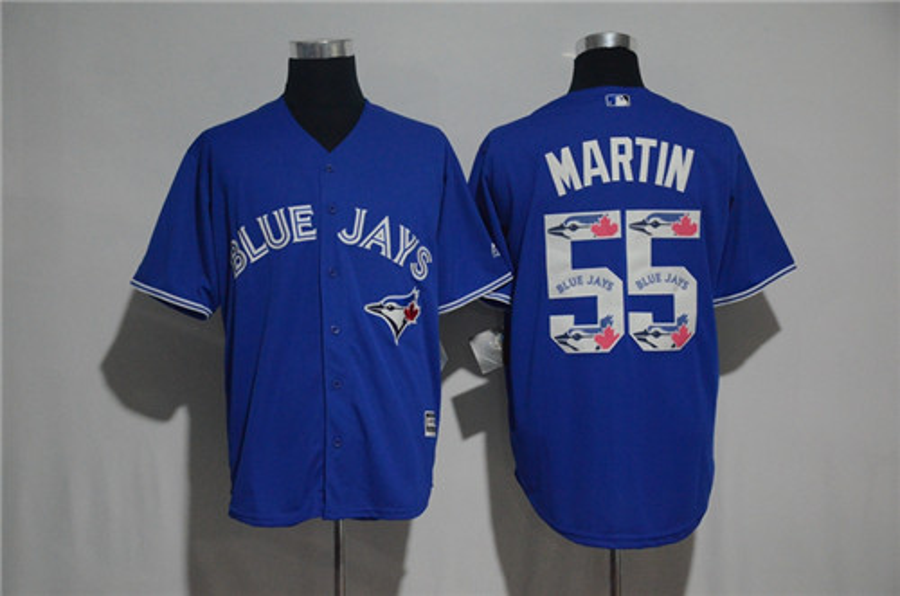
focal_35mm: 72
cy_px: 298
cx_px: 450
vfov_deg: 18.8
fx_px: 1796
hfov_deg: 28.1
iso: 4000
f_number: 4.5
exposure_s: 1/60
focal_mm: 48
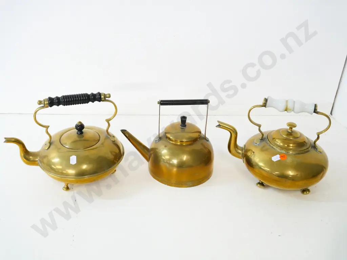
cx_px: 174
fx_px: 361
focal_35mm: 36
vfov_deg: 39.7
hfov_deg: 51.4
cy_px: 130
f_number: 6.3
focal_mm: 18
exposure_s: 1/60
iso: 3200
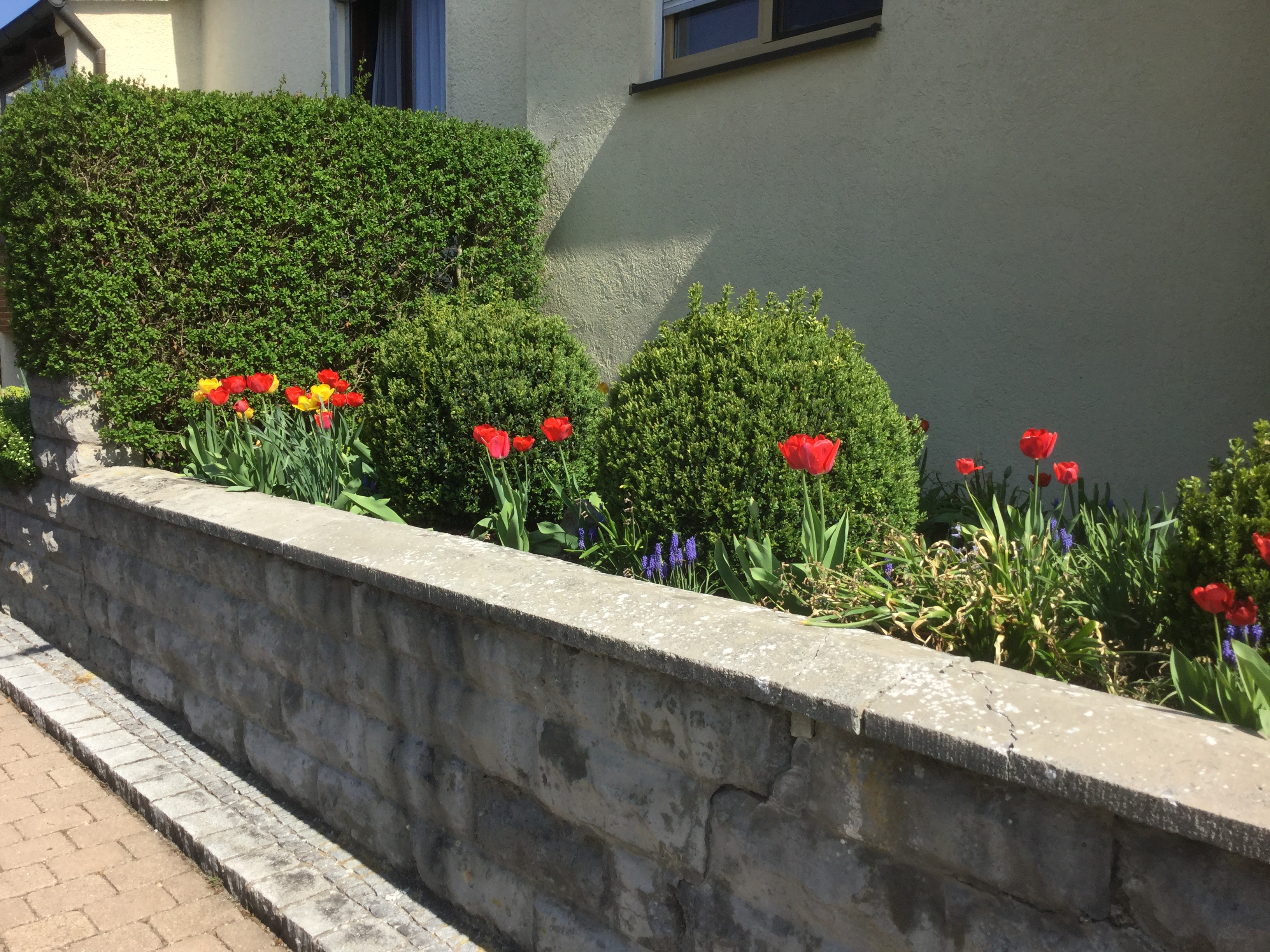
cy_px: 476
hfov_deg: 58.4
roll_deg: -1.5
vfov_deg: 45.4
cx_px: 635
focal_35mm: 31
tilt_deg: -8.0
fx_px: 1137
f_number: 2.4
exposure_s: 1/1087
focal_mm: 3.3
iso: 25
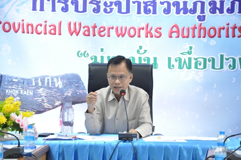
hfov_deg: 13.1
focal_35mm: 158
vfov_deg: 8.7
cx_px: 120
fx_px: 1053
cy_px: 80
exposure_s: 1/60
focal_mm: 105
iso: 3200
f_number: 9
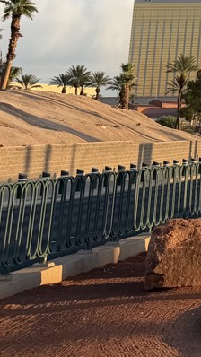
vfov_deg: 19.0
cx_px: 679
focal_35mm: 105
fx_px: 994
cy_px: -96
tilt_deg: +11.4
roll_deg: +1.6
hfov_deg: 8.7
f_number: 1.78
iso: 80
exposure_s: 1/1812
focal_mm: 6.76
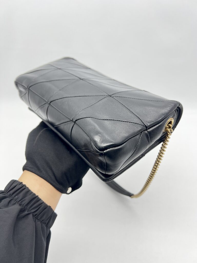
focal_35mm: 26
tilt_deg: -37.6
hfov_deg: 53.1
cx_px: 98
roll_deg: +4.3
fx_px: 197
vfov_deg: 67.3
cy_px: 132
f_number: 1.5
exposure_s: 1/100
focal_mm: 5.7
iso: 50
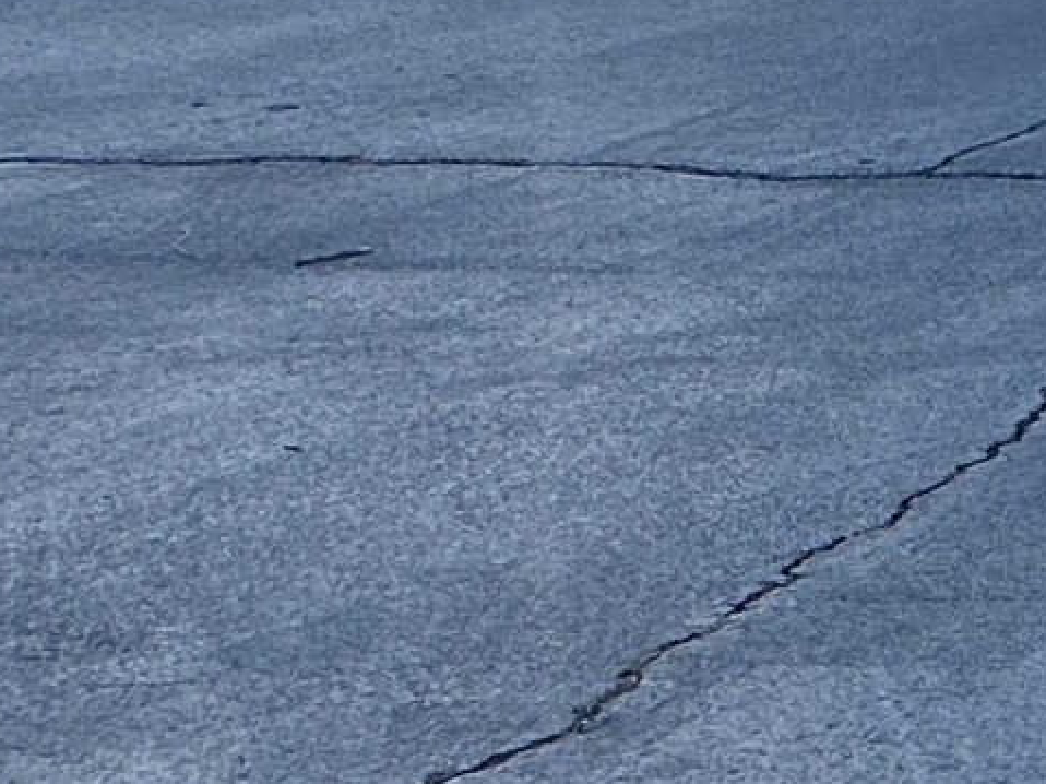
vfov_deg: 9.3
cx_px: 3260
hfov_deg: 9.6
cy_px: -485
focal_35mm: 154
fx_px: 4652
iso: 80
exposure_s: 1/1212
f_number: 1.78
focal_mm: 6.86
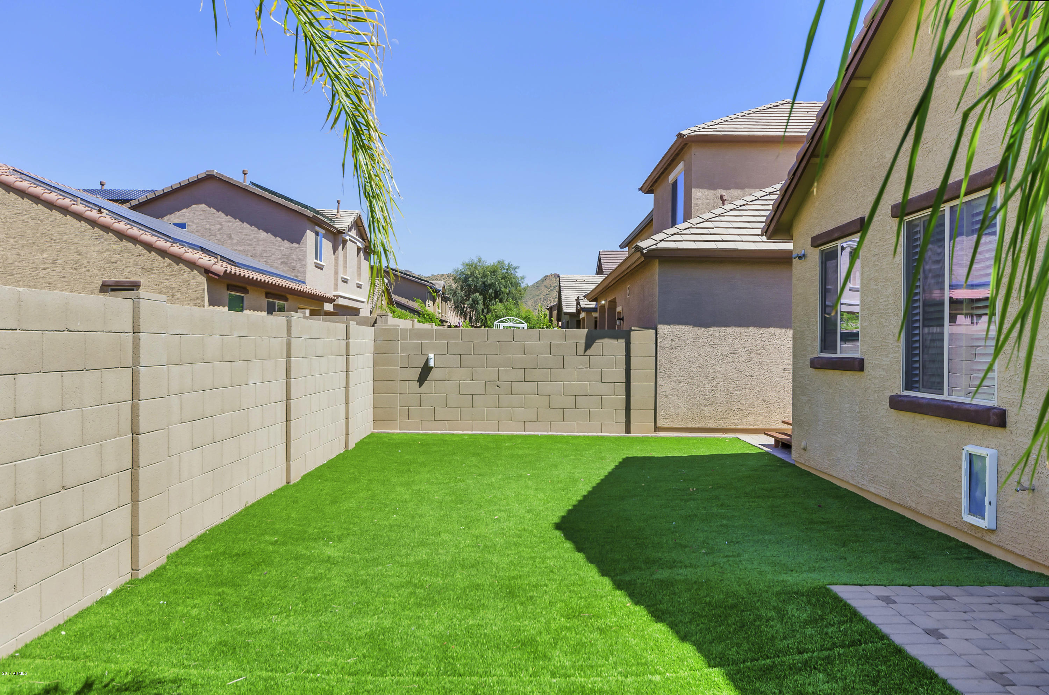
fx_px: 829
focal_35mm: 28
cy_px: 348
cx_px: 524
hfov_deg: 64.7
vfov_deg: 45.5
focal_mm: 19
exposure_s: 1/250
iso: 200
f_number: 8
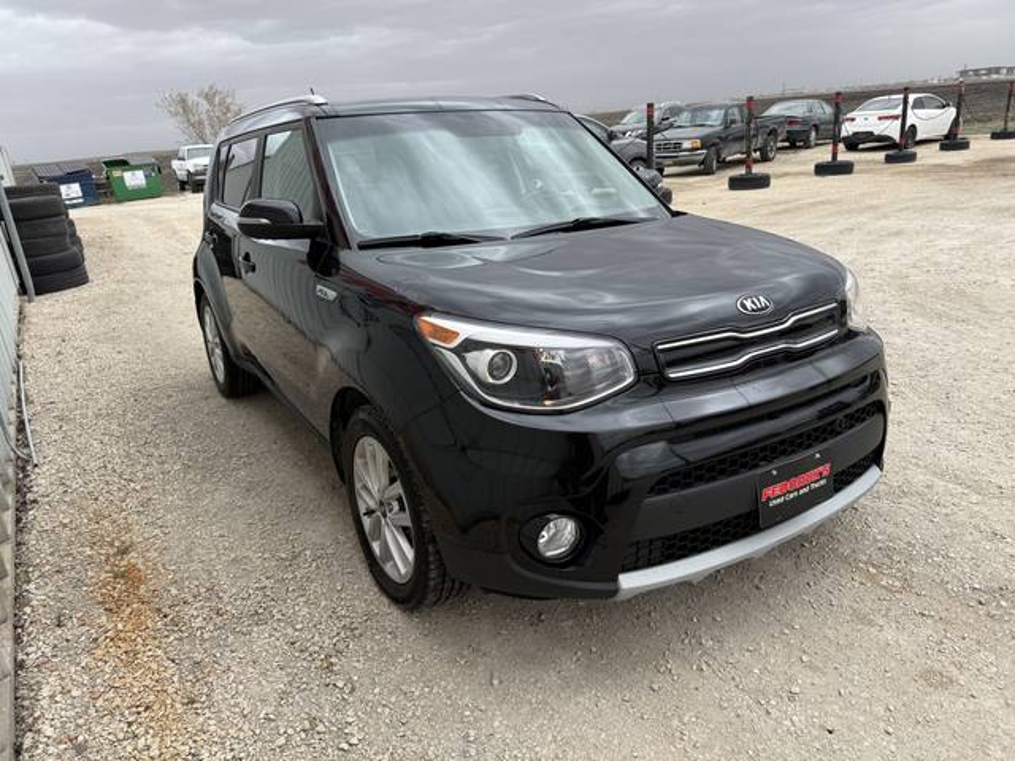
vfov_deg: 56.8
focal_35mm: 24
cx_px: 508
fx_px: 704
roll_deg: +3.9
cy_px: 380
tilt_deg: -16.1
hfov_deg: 71.6
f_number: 1.78
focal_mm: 6.76
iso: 80
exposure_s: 1/1174
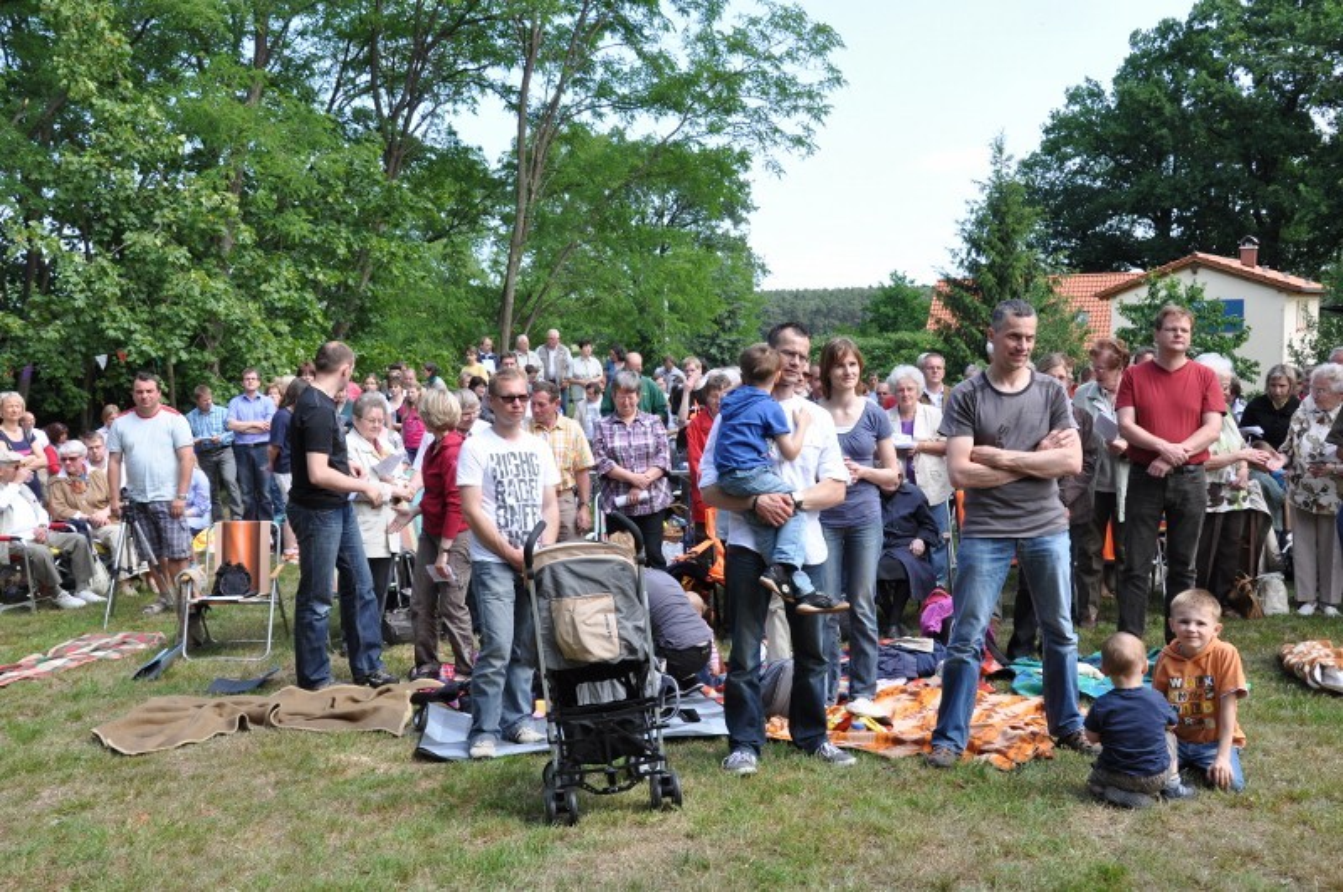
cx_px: 672
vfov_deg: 35.4
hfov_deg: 51.3
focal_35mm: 38
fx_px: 1397
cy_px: 446
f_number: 9
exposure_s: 1/320
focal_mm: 25
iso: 400
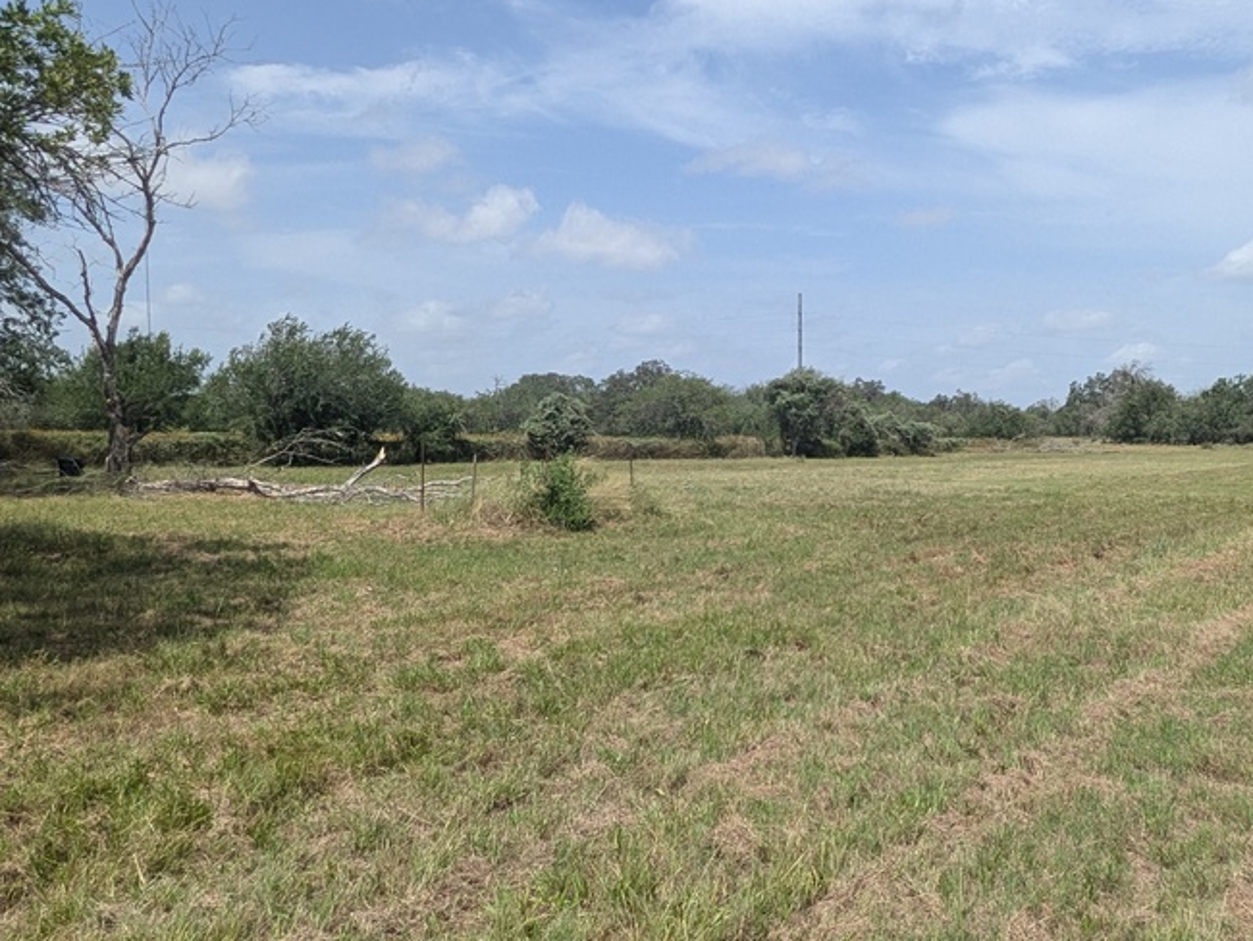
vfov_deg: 45.4
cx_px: 802
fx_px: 1123
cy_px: 532
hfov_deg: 57.4
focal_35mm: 31
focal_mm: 1.83
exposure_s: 1/1887
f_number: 2.2
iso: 53
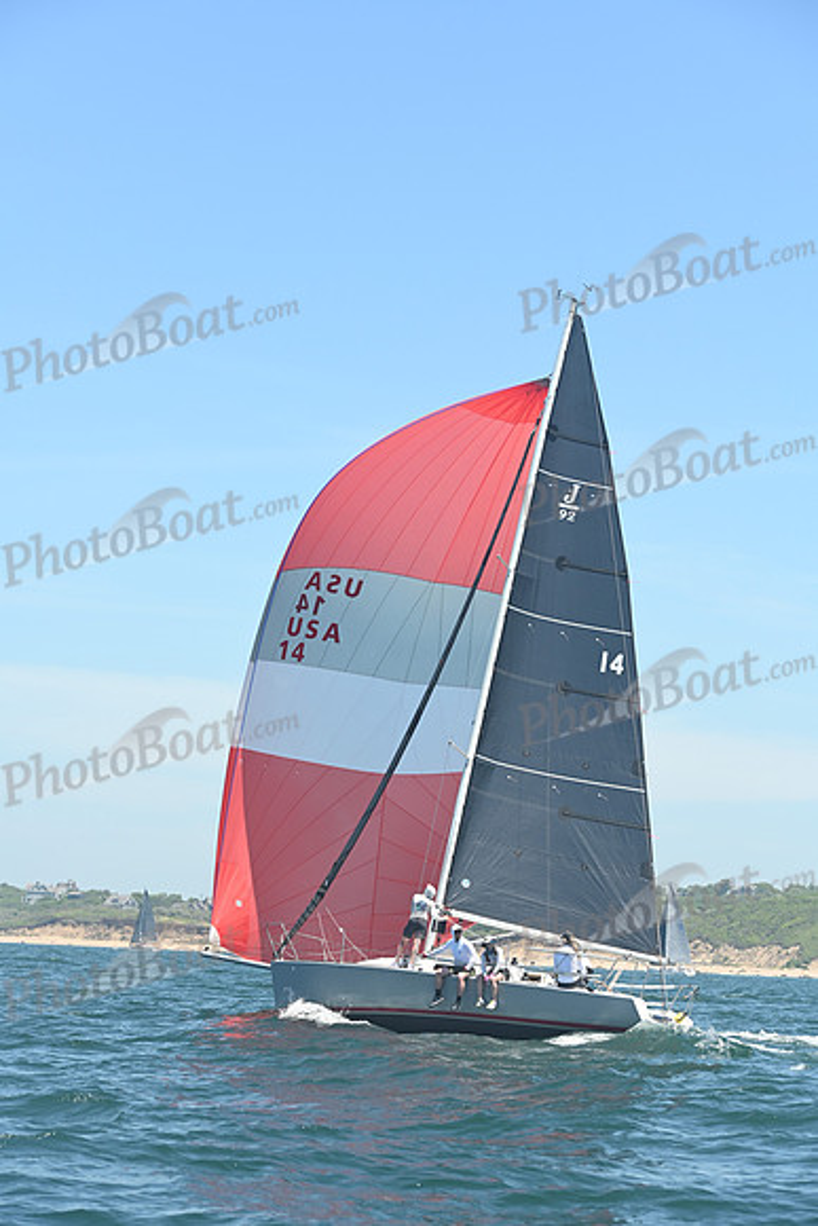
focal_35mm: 100
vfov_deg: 20.4
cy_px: 613
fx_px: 3406
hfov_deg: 13.7
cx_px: 409
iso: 320
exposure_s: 1/1000
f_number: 5.6
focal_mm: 100
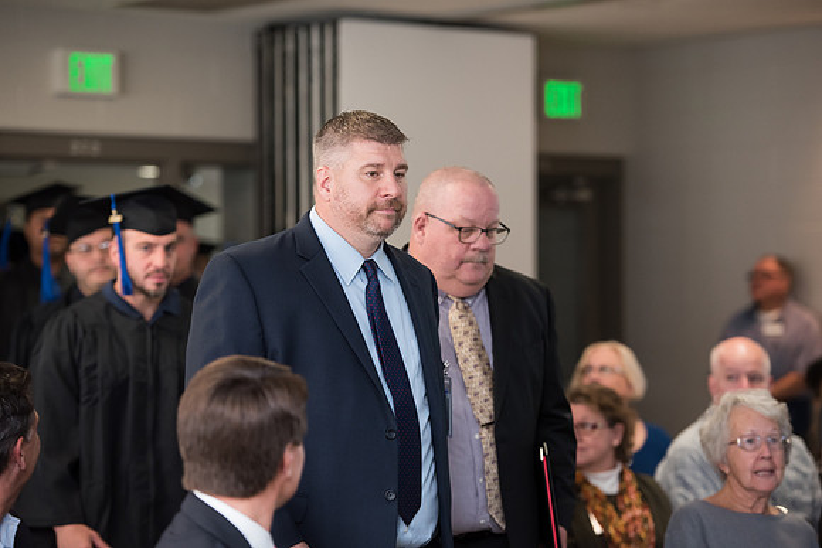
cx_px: 411
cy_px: 274
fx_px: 2786
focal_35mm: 122
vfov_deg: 11.2
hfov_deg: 16.8
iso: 1600
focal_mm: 122
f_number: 3.5
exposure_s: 1/200
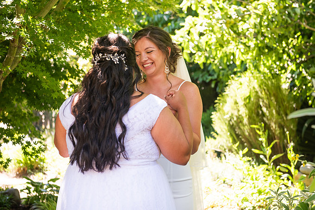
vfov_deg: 20.6
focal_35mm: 66
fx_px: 578
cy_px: 105
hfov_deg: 30.5
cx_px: 158
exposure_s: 1/320
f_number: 4
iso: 640
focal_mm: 66
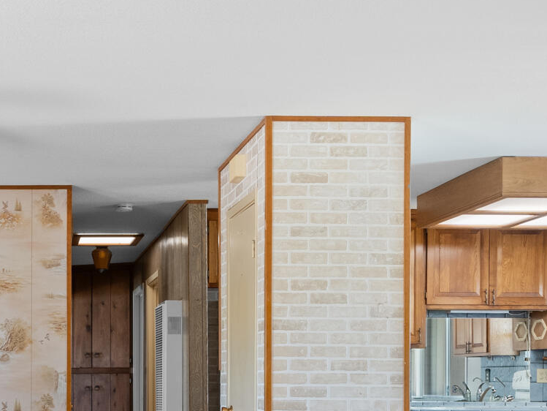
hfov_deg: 30.4
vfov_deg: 23.3
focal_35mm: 61
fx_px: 964
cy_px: 383
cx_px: 61
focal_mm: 19
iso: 1000
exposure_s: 1/3
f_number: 8
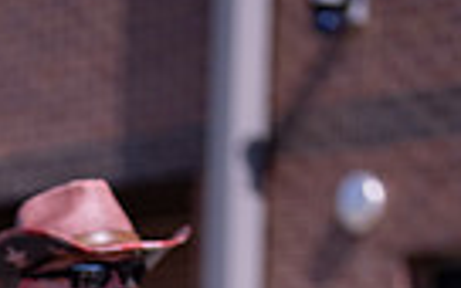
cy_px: 627
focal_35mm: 233
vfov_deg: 5.5
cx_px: -37
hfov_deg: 8.9
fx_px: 2927
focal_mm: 50
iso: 100
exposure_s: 1/10000
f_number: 1.2
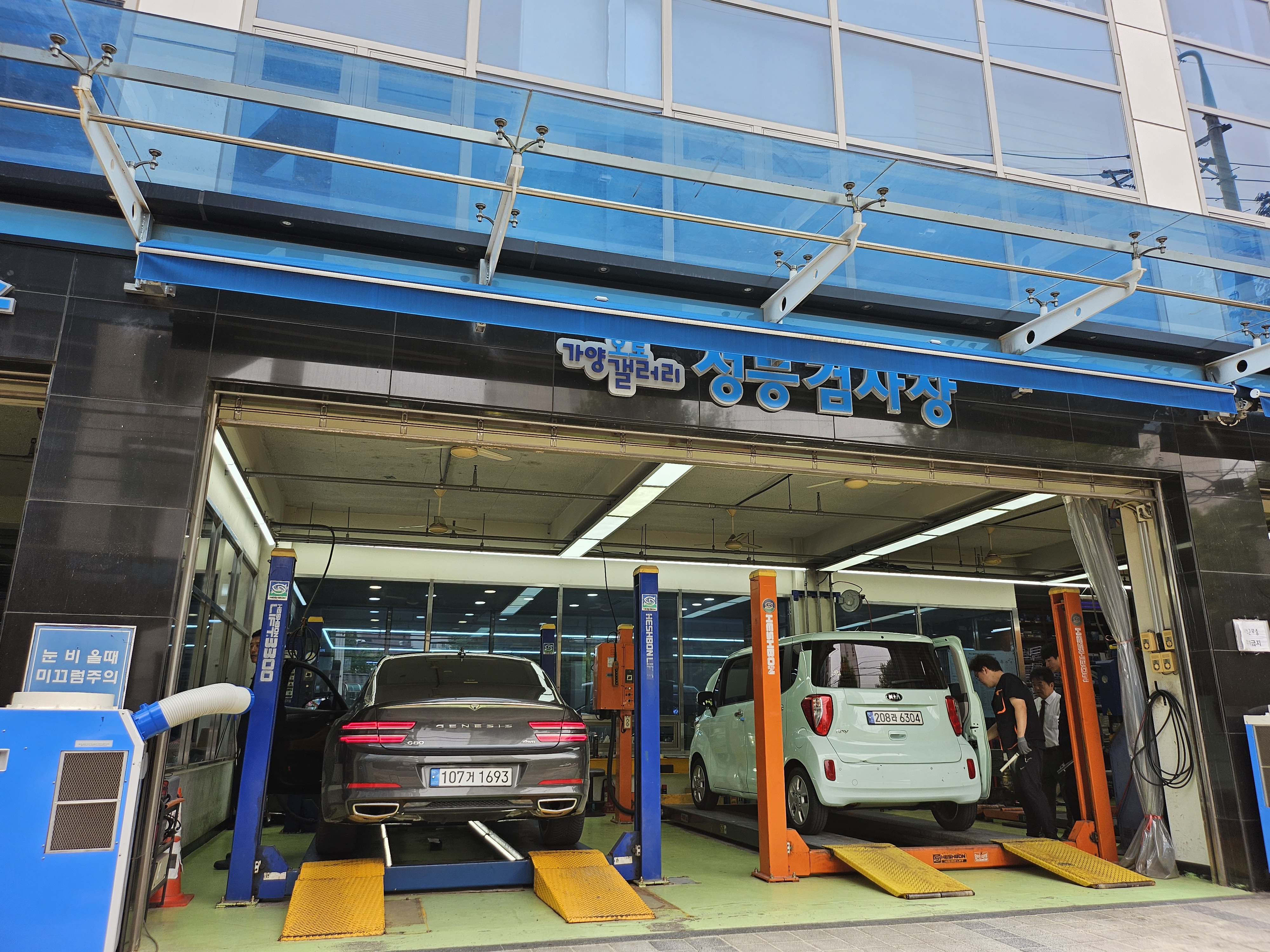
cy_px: 476
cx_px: 635
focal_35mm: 24
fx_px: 881
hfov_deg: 71.6
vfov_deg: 56.8
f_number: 1.8
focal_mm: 5
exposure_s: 1/477
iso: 50
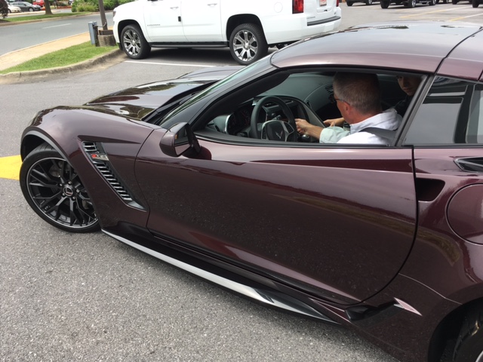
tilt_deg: -25.4
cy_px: 181
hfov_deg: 61.7
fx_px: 405
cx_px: 242
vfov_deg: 48.2
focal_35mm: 29
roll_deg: +1.1
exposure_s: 1/460
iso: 25
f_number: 2.2
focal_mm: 4.15
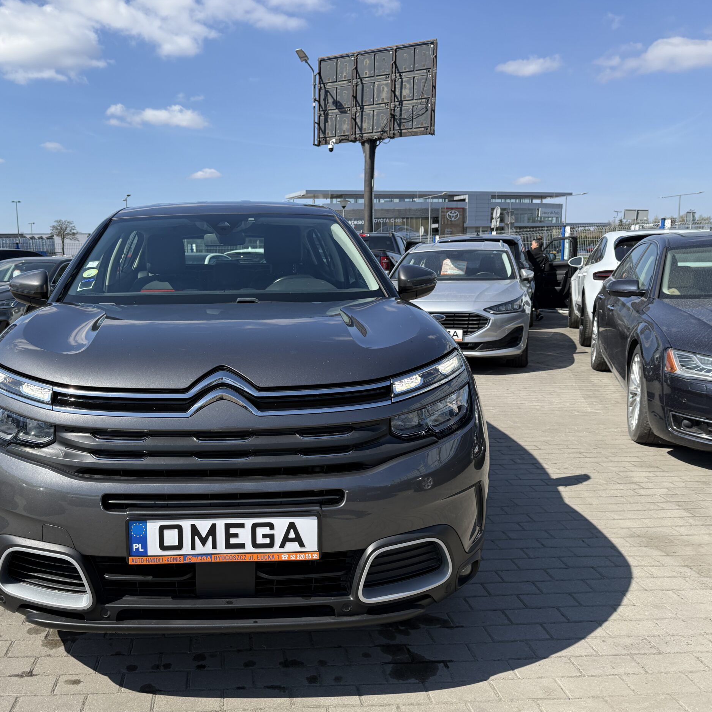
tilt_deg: -7.8
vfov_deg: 55.6
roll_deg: +0.9
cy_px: 362
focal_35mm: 29
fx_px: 675
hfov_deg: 54.5
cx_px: 237
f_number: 1.78
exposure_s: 1/2445
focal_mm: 6.76
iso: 100
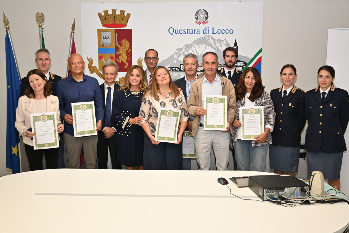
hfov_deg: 54.1
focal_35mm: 35
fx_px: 342
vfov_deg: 37.6
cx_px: 174
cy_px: 116
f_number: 4
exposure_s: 1/60
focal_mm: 23.5
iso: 360
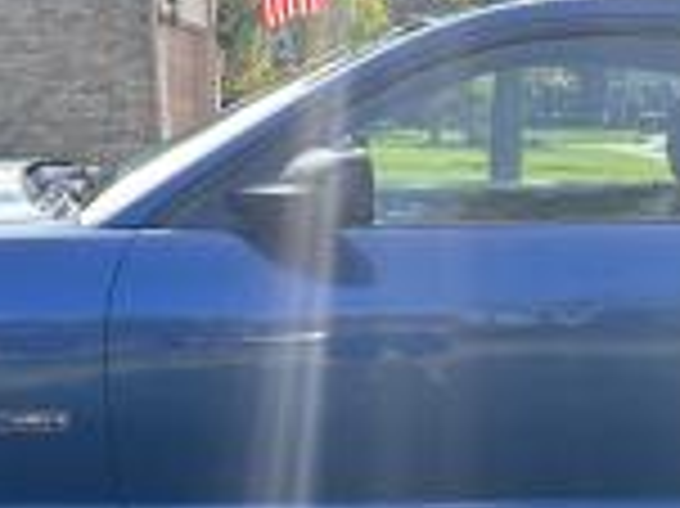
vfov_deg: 16.1
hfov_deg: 22.4
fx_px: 1708
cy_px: 643
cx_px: 441
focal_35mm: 87
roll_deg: +0.7
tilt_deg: -15.9
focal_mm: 5.7
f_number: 1.5
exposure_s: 1/674
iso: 50
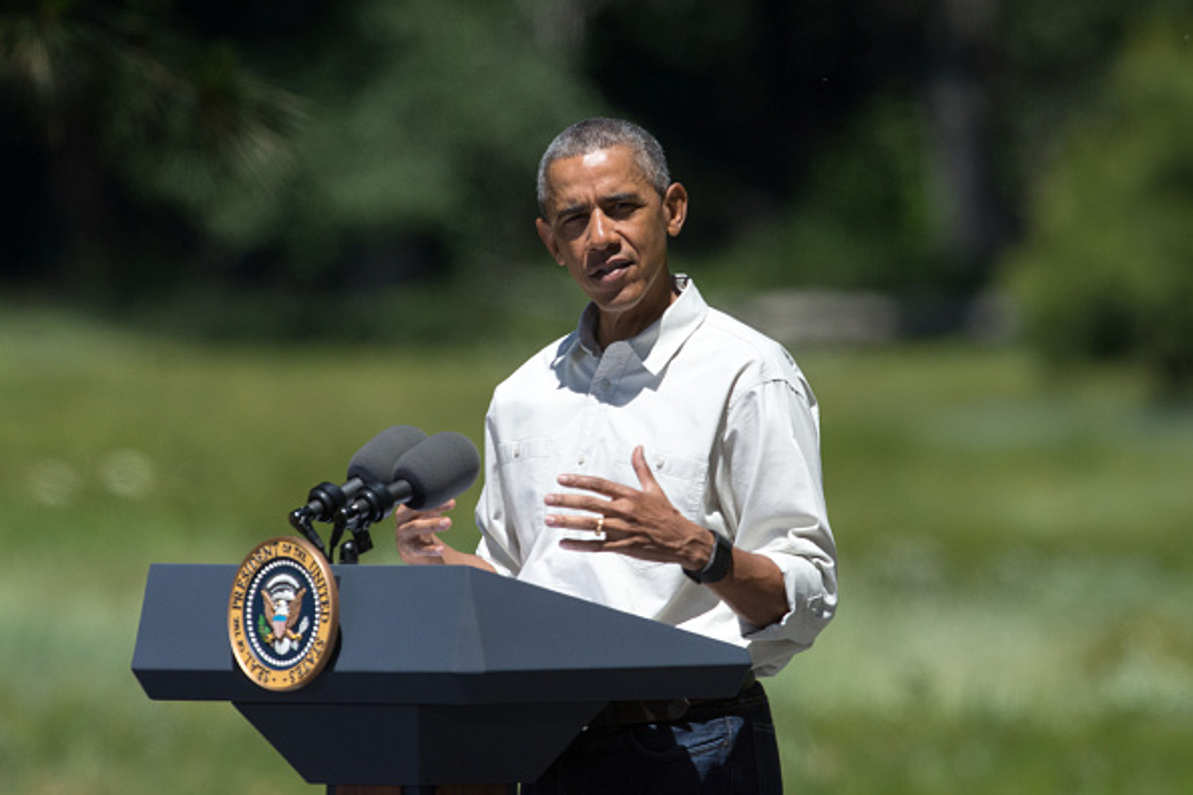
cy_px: 398
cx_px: 596
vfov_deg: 2.2
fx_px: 20876
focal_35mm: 630
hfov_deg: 3.3
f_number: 4
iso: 400
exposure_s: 1/5000
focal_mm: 420
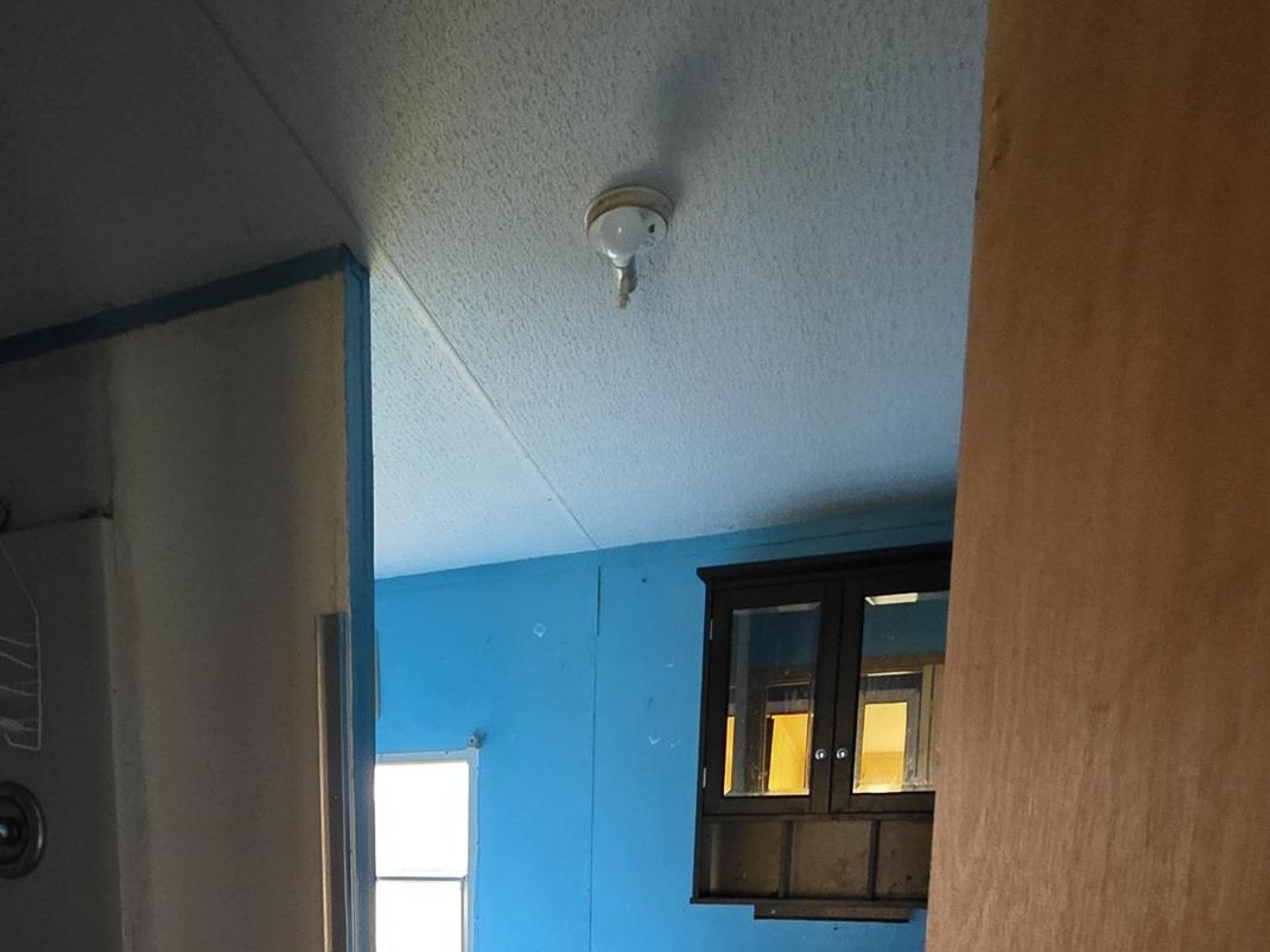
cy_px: 1023
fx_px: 1027
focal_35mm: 28
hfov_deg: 61.0
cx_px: 370
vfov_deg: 40.9
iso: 1000
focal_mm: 2.2
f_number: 1.9
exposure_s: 1/30
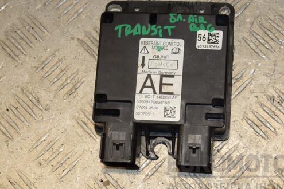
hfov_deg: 22.4
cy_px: 87
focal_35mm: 91
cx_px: 157
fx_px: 718
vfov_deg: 15.0
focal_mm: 50
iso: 800
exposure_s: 1/200
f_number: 8
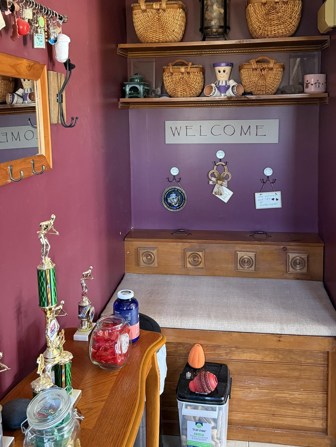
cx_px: 158
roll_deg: +0.7
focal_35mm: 36
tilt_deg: -6.2
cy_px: 165
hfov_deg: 39.6
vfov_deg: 50.8
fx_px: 466
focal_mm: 6.76
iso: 500
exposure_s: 1/60
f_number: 1.78
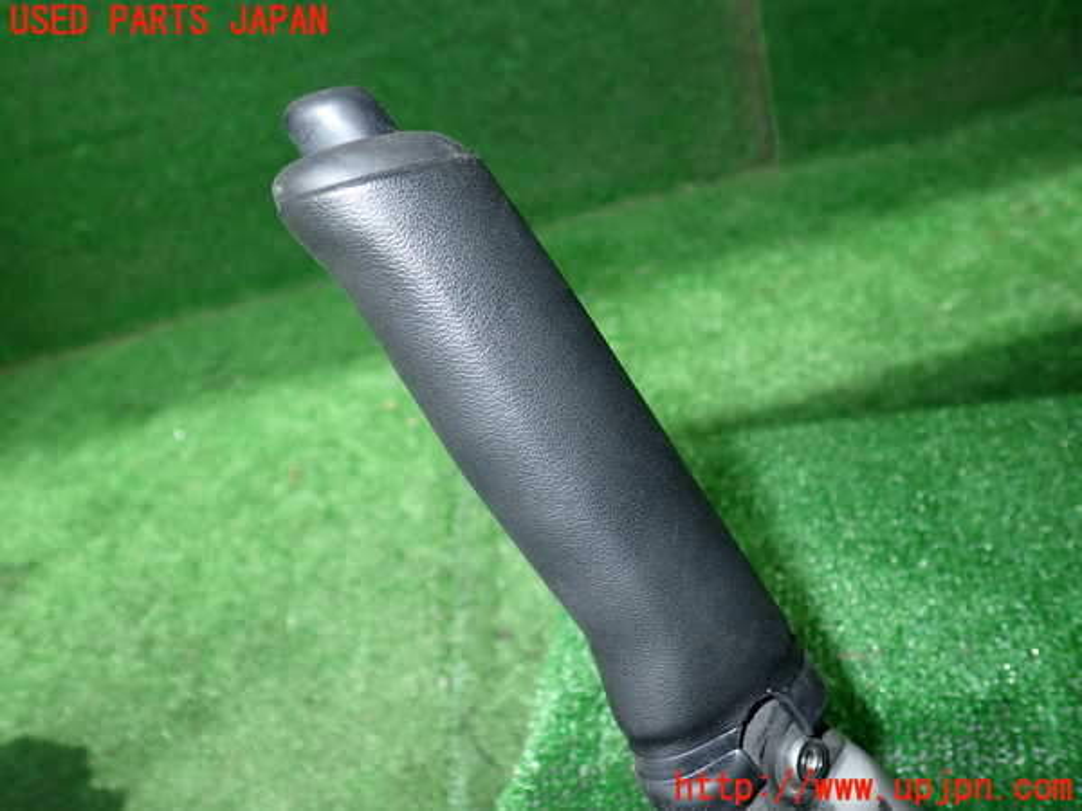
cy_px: 406
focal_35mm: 30
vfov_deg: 46.8
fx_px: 938
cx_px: 541
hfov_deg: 60.0
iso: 125
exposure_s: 1/30
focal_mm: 5.4
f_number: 6.3
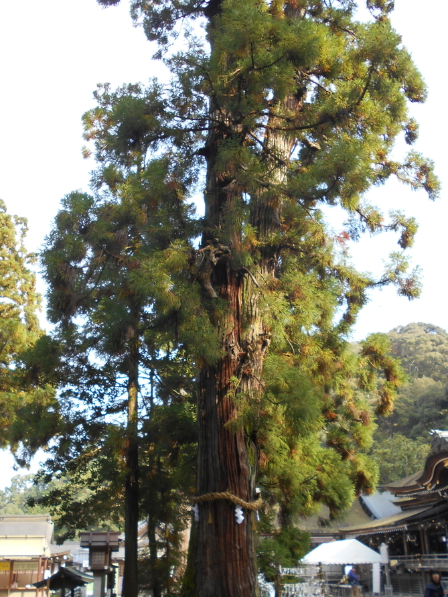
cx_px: 224
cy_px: 325
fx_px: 604
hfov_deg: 40.7
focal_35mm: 35
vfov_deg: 52.5
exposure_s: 1/100
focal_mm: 4.6
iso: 80
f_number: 3.2
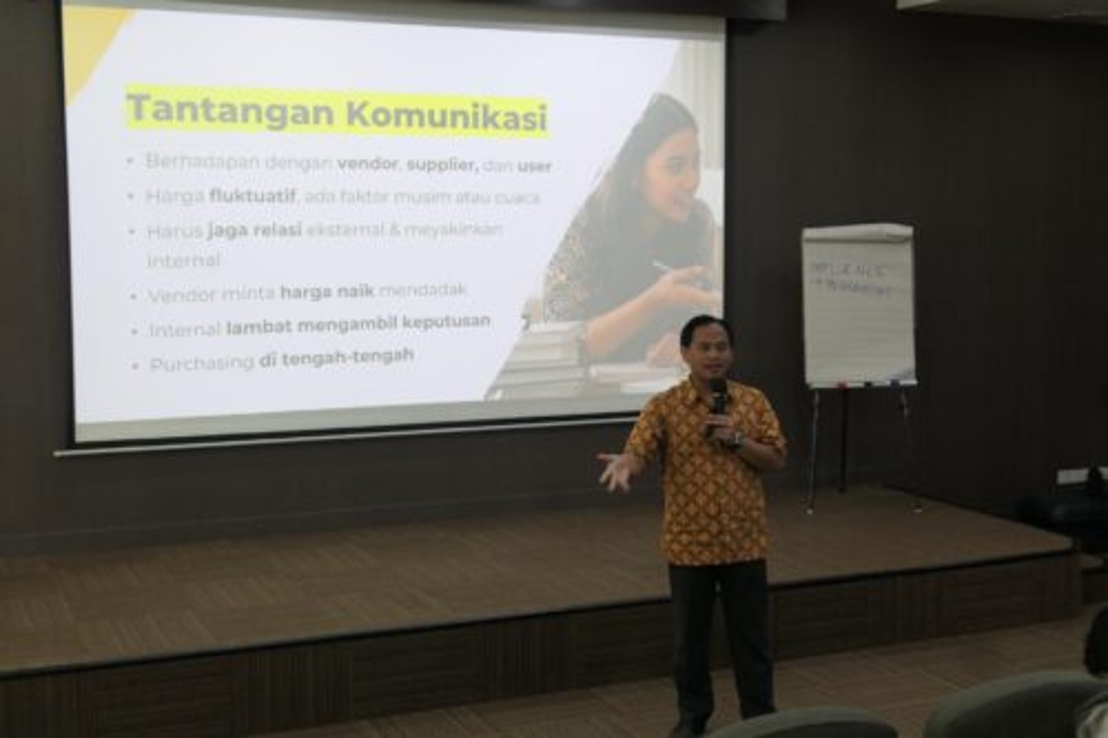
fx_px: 1538
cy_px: 369
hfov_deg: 39.6
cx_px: 554
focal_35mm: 50
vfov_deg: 27.0
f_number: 2.8
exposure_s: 1/100
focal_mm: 18.3
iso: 500
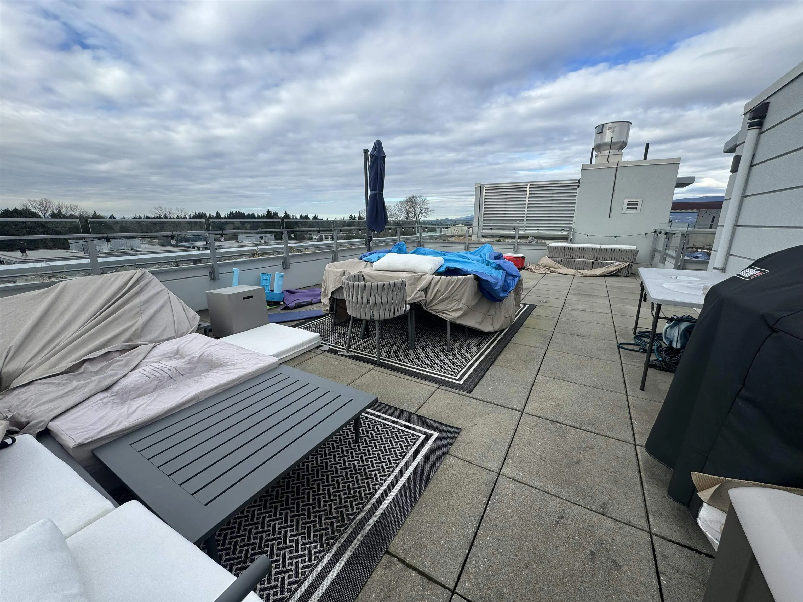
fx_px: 325
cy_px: 301
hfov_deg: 102.1
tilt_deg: -13.5
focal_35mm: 14
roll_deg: -0.7
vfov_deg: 85.7
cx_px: 402
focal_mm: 2.22
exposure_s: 1/840
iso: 40
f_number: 2.2
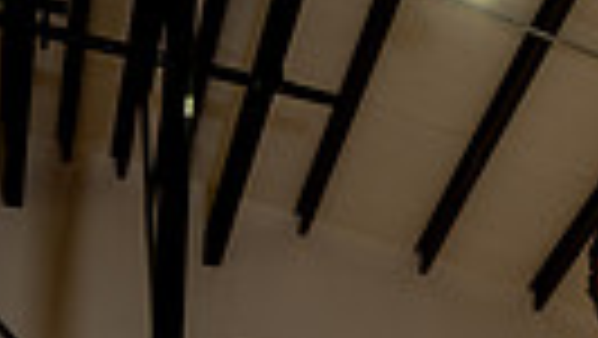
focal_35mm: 96
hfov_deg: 21.8
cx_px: 526
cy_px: 991
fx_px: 1523
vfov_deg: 9.8
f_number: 5.6
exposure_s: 1/250
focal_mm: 27
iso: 250
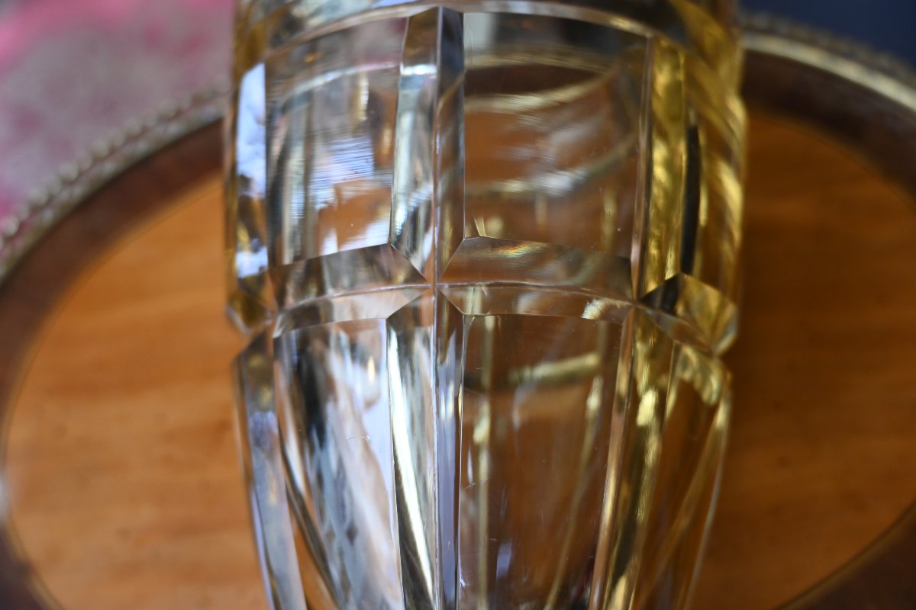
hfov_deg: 41.7
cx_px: 458
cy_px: 305
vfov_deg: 28.5
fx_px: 1202
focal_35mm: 47
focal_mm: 31.5
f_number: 4
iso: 450
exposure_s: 1/125
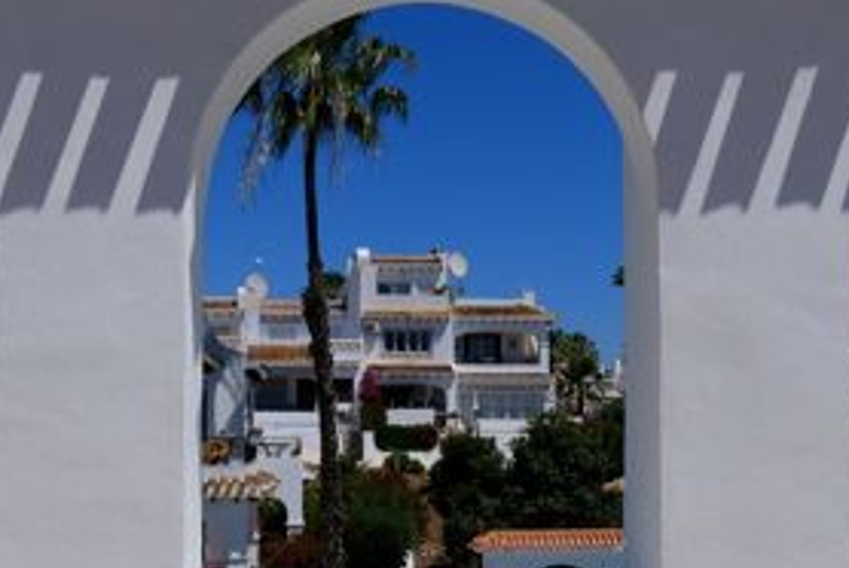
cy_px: 321
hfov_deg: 50.6
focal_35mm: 38
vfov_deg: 35.1
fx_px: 897
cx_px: 429
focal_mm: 10
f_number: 8
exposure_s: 1/1300
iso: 160
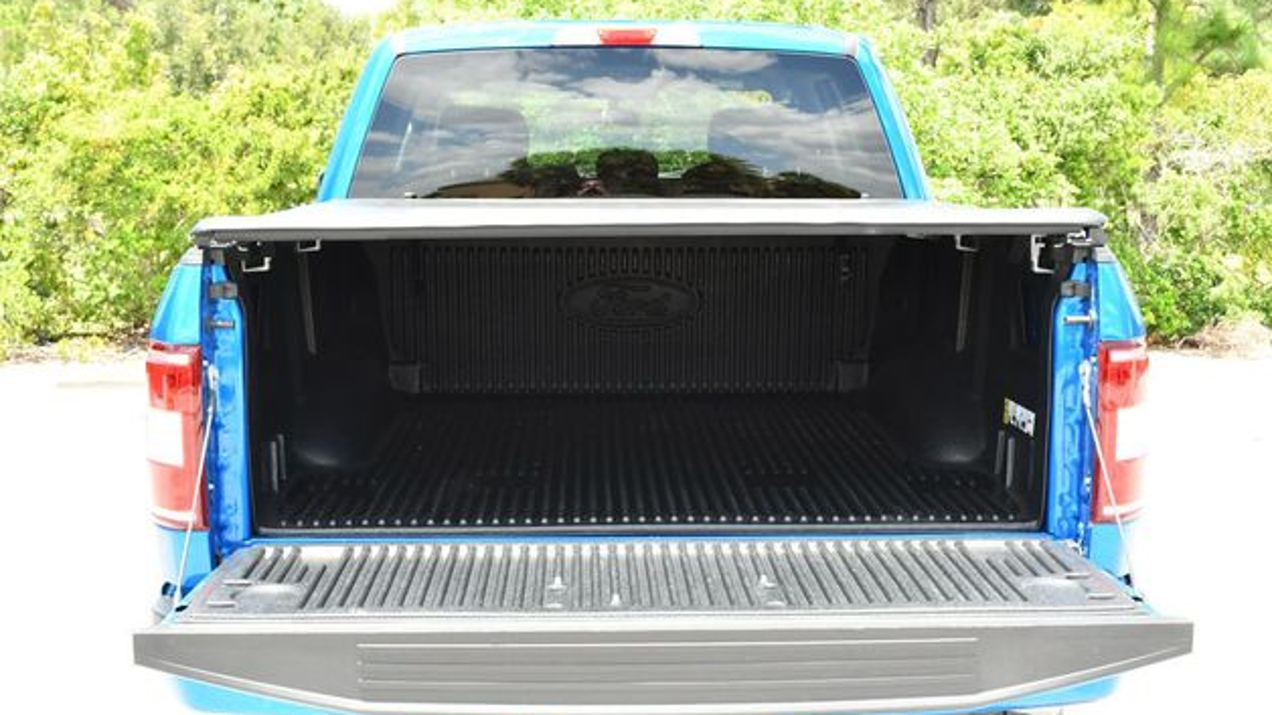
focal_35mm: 47
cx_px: 632
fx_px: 1585
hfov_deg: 43.7
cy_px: 421
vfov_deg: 25.4
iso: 400
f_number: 5.6
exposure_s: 1/250
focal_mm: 22
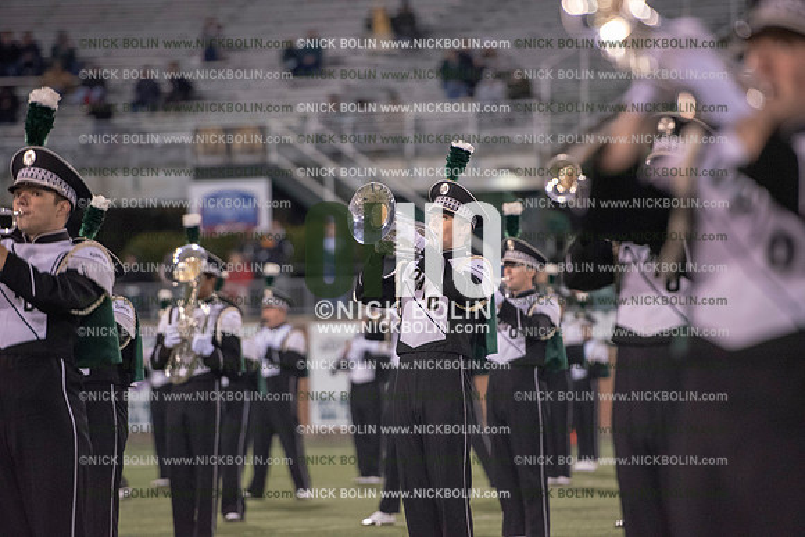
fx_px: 4473
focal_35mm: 200
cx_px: 402
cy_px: 268
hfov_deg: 10.3
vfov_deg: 6.9
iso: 5000
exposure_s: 1/1250
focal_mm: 200
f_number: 3.2
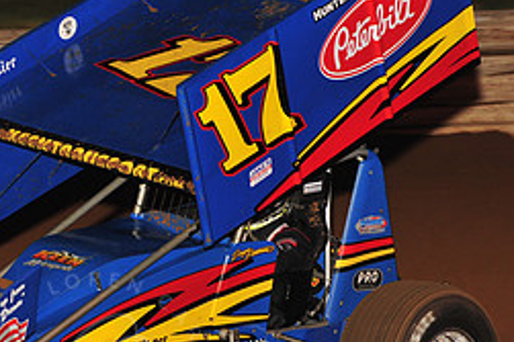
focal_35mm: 312
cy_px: 207
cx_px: 94
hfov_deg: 6.6
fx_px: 4452
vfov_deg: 4.4
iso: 1000
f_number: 7.1
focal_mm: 135
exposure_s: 1/320
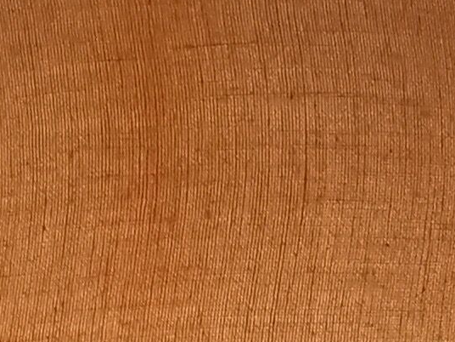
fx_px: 2550
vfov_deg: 6.8
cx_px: 242
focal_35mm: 194
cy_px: 1079
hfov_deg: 10.2
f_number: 1.8
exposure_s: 1/100
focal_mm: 4.75
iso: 200
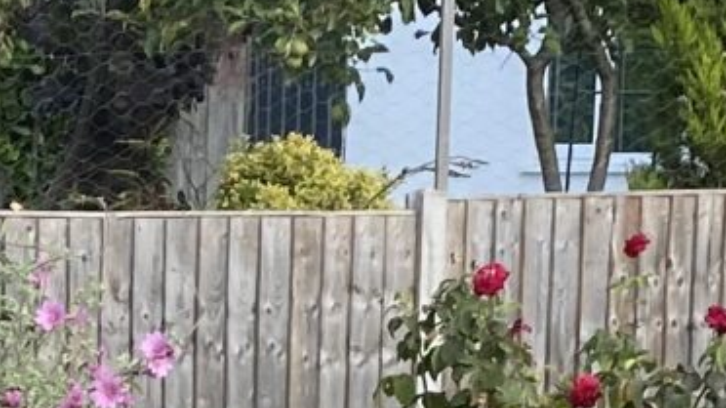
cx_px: -168
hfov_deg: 10.8
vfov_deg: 5.9
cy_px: 1115
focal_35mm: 195
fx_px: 3753
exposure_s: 1/1053
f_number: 1.8
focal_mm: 4.25
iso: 32
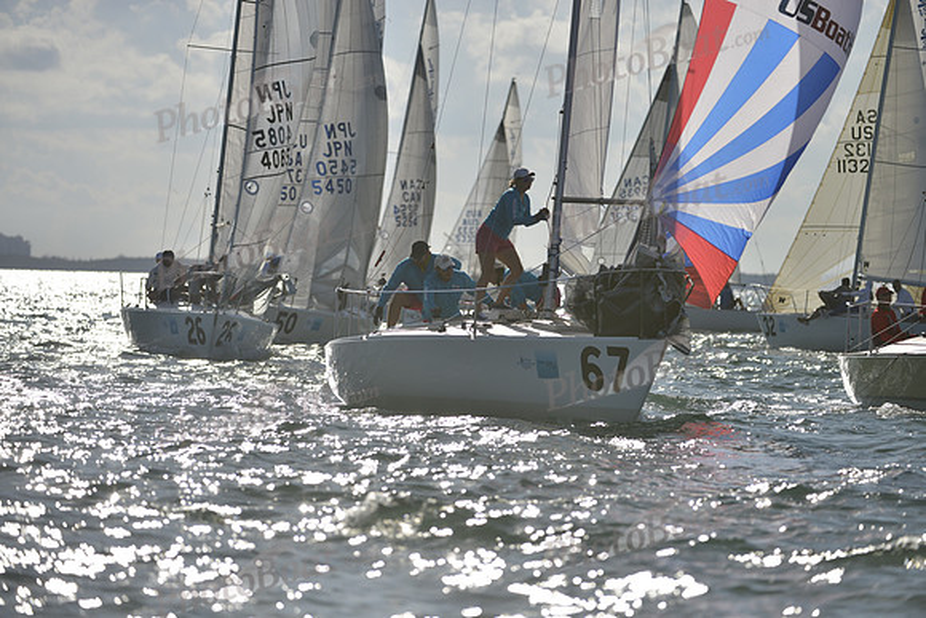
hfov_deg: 9.4
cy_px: 309
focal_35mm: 220
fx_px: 5660
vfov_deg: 6.2
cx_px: 463
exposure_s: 1/6400
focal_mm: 220
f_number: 4
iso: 200
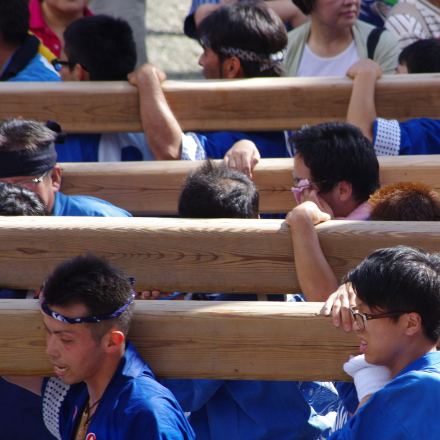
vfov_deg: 2.8
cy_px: 223
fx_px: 9002
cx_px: 353
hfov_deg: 2.8
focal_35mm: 626
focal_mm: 300
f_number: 9
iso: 400
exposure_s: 1/320
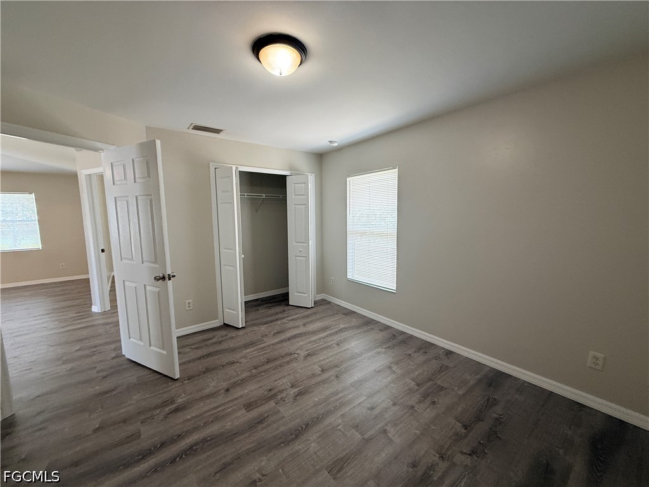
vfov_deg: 85.7
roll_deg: +1.0
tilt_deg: -6.0
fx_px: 262
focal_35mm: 14
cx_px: 324
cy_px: 244
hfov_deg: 102.1
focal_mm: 2.22
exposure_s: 1/99
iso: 250
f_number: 2.2
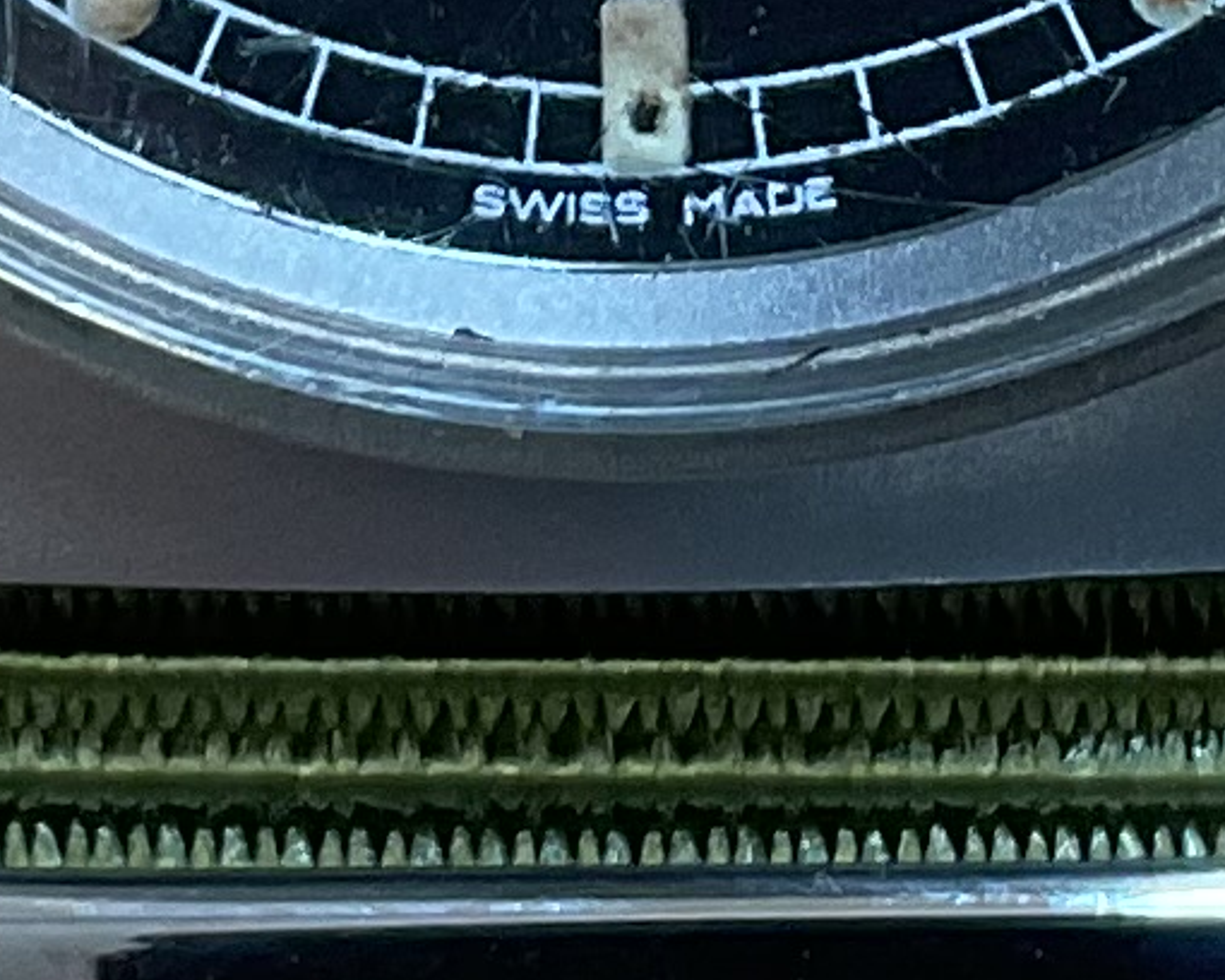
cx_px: 656
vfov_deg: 6.7
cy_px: -920
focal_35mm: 224
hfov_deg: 8.6
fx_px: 8121
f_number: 1.8
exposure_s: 1/120
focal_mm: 3
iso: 32
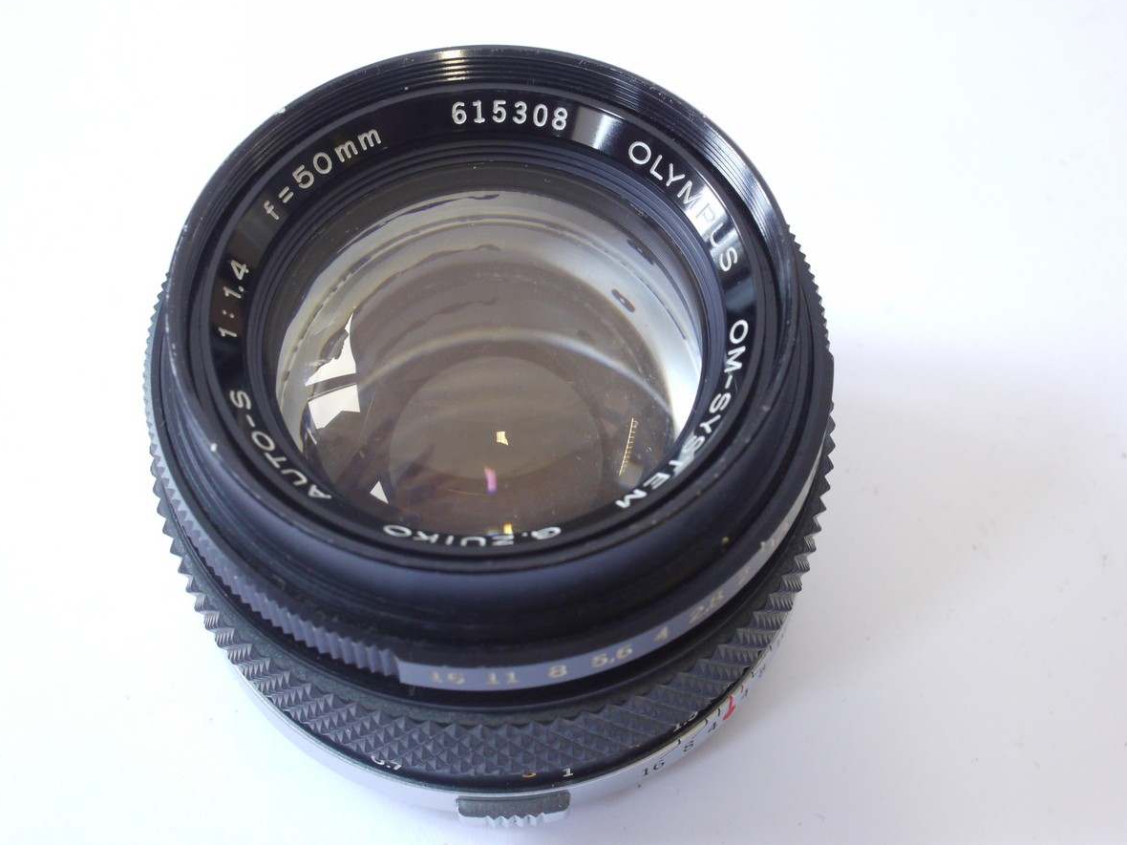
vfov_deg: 24.0
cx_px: 566
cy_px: 416
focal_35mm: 61
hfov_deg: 31.7
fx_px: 1986
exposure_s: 1/20
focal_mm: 30
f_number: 10
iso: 800
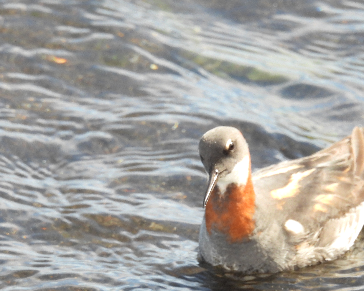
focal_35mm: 1005
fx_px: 10826
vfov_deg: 1.5
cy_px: 151
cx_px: 255
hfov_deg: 1.9
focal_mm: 125
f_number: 5.6
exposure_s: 1/500
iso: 400
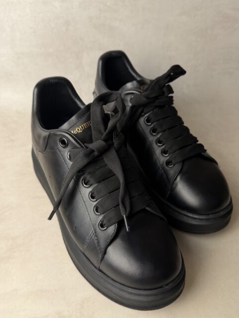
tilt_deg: -45.6
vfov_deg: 59.8
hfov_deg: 46.8
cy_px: 174
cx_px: 121
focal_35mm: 30
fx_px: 276
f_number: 1.78
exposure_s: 1/100
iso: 160
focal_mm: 6.76
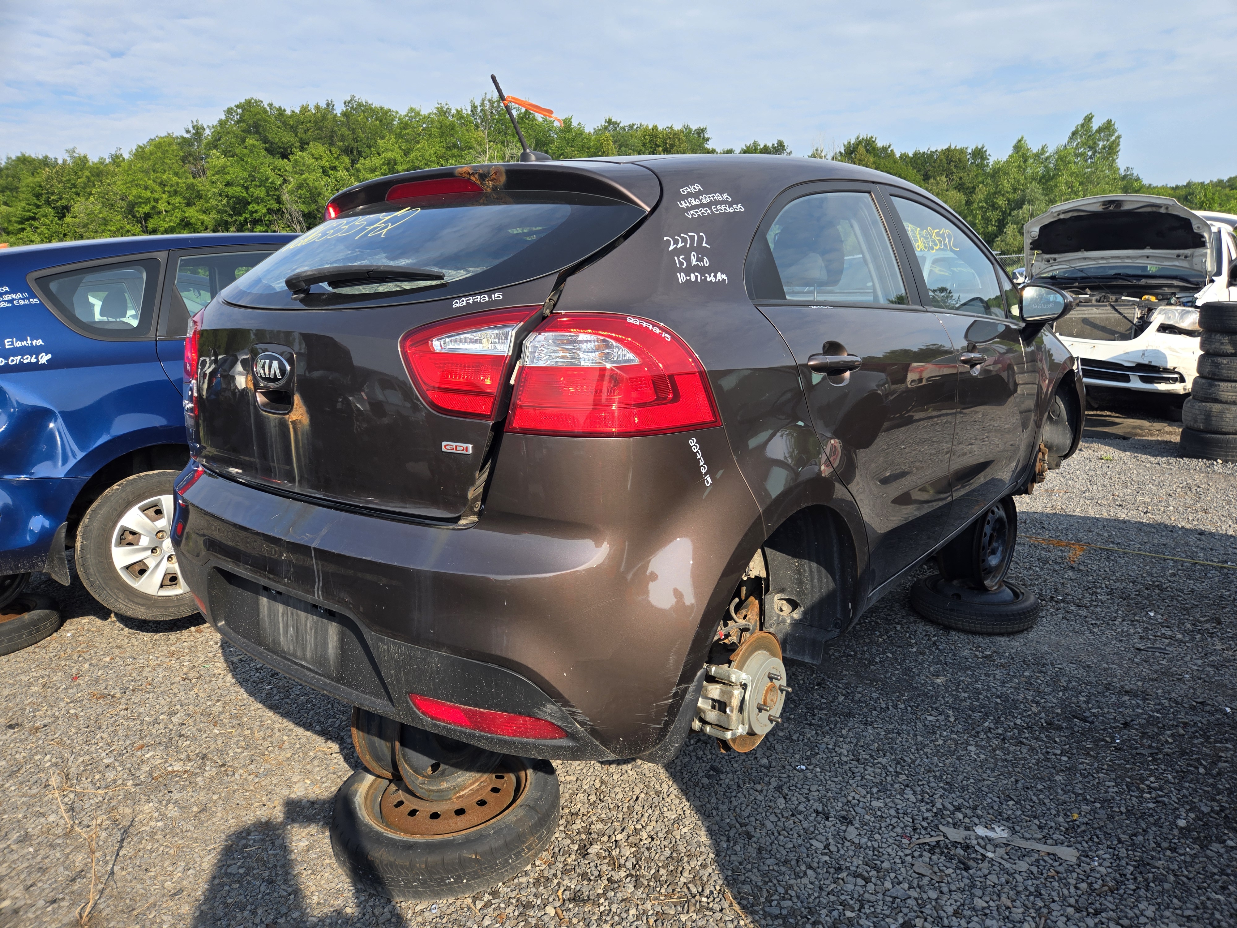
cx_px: 618
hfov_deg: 73.9
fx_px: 822
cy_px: 464
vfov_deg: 58.9
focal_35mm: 23
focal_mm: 5.4
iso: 25
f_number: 1.8
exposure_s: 1/944
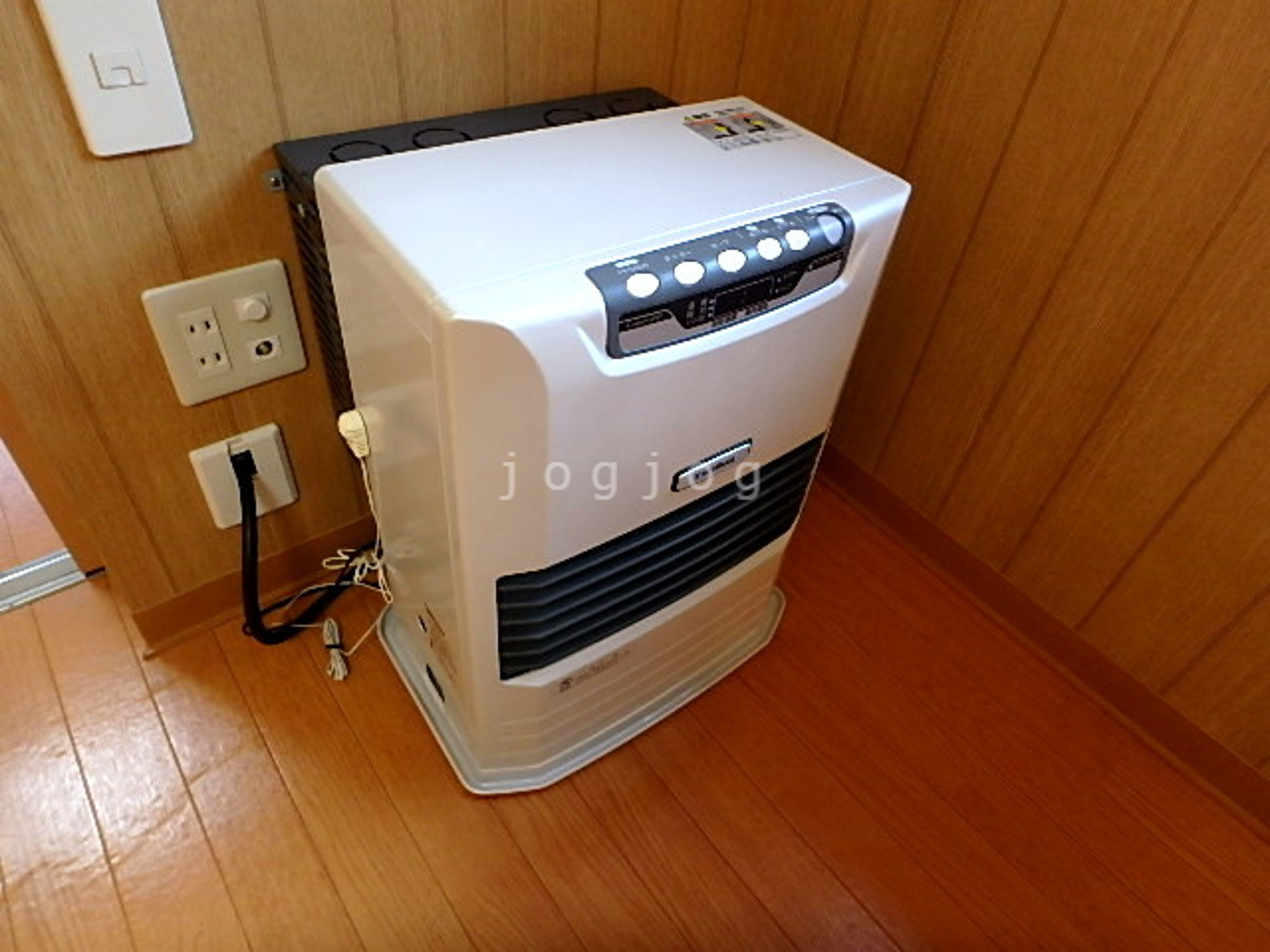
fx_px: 770
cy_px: 476
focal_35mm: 21
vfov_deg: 63.4
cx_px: 635
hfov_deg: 79.0
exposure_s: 1/30
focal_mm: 3.7
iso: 320
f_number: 3.5
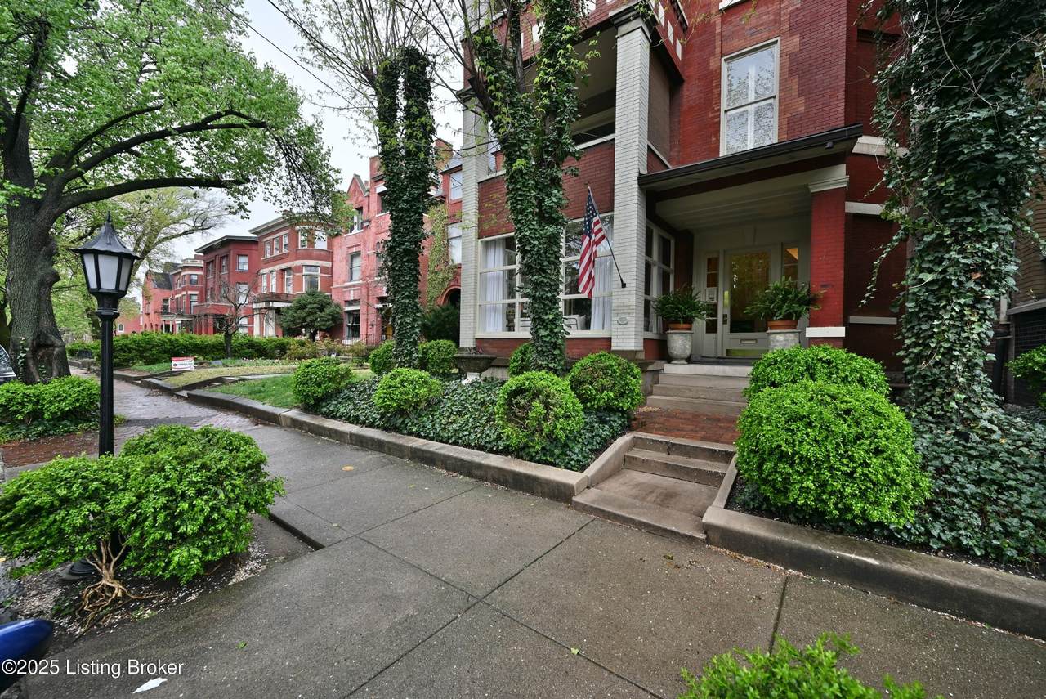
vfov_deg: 81.3
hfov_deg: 104.2
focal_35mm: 14
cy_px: 350
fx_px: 407
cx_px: 523
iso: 400
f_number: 5
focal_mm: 14
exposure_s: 1/200
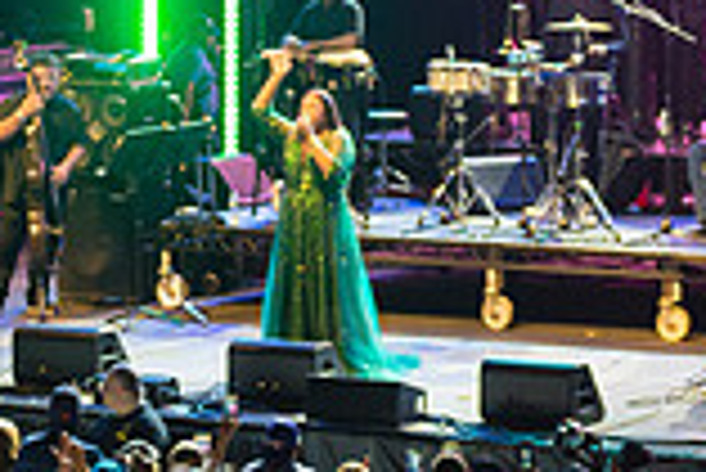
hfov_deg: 7.0
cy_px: 267
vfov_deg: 4.7
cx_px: 342
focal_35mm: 296
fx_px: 5810
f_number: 3.5
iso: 2500
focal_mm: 80
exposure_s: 1/640
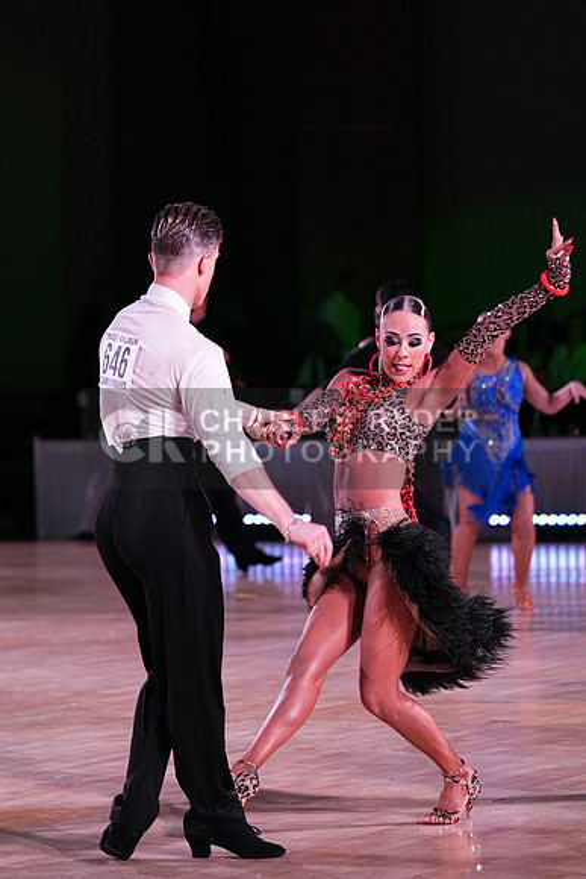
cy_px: 440
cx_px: 293
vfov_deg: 12.2
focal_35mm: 169
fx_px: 4124
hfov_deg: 8.1
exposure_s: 1/320
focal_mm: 169
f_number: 4.5
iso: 4000
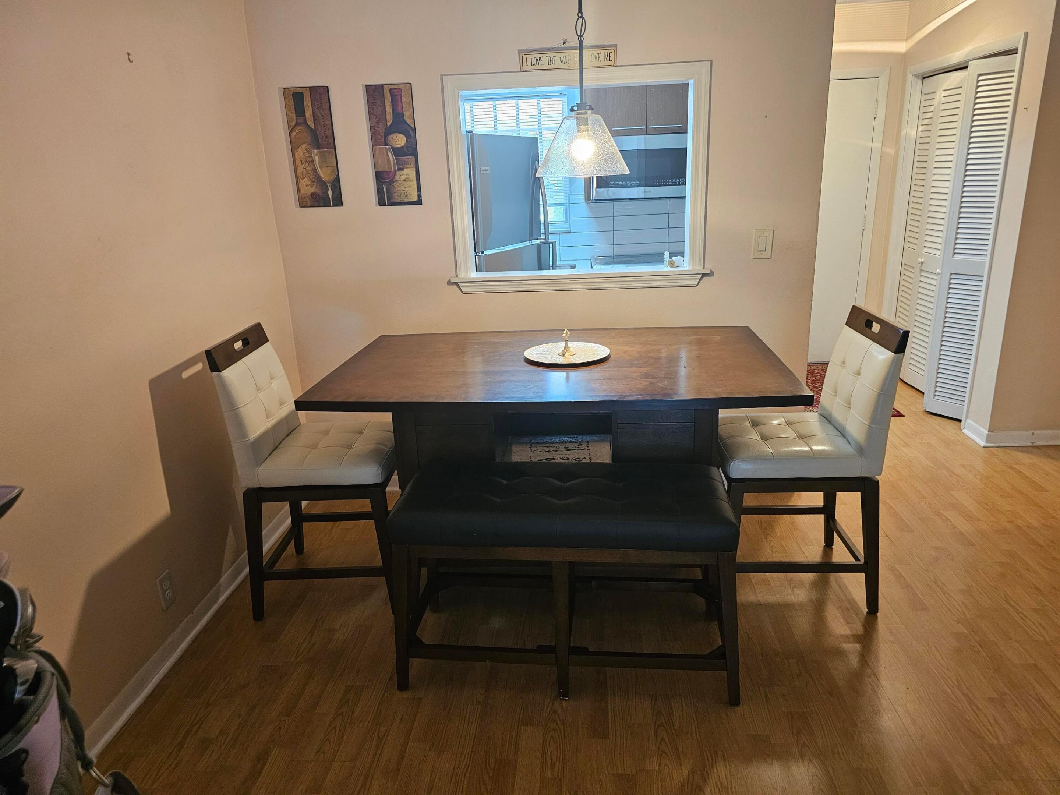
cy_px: 398
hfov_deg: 73.9
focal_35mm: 23
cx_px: 530
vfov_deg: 58.9
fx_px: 704
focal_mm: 6.3
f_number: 1.7
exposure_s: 1/120
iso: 640
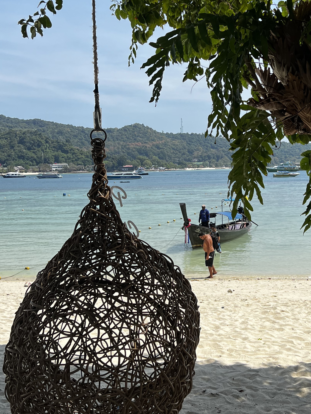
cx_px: 221
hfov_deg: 29.4
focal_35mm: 49
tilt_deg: -0.2
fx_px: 587
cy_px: 172
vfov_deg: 38.8
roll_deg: +1.5
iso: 50
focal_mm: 5.7
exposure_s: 1/4444
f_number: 1.5
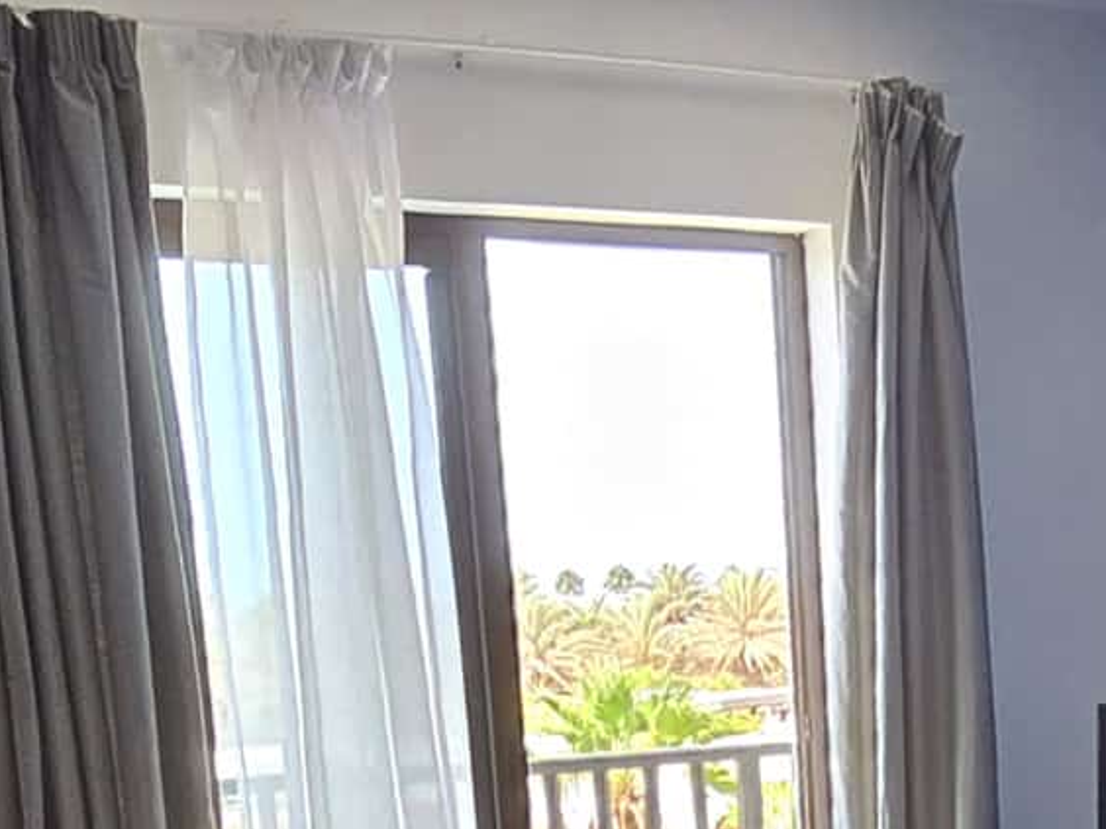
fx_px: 1885
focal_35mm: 59
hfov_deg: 31.9
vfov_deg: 19.9
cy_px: 1378
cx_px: 871
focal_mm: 2.2
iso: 64
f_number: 2.2
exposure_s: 1/90
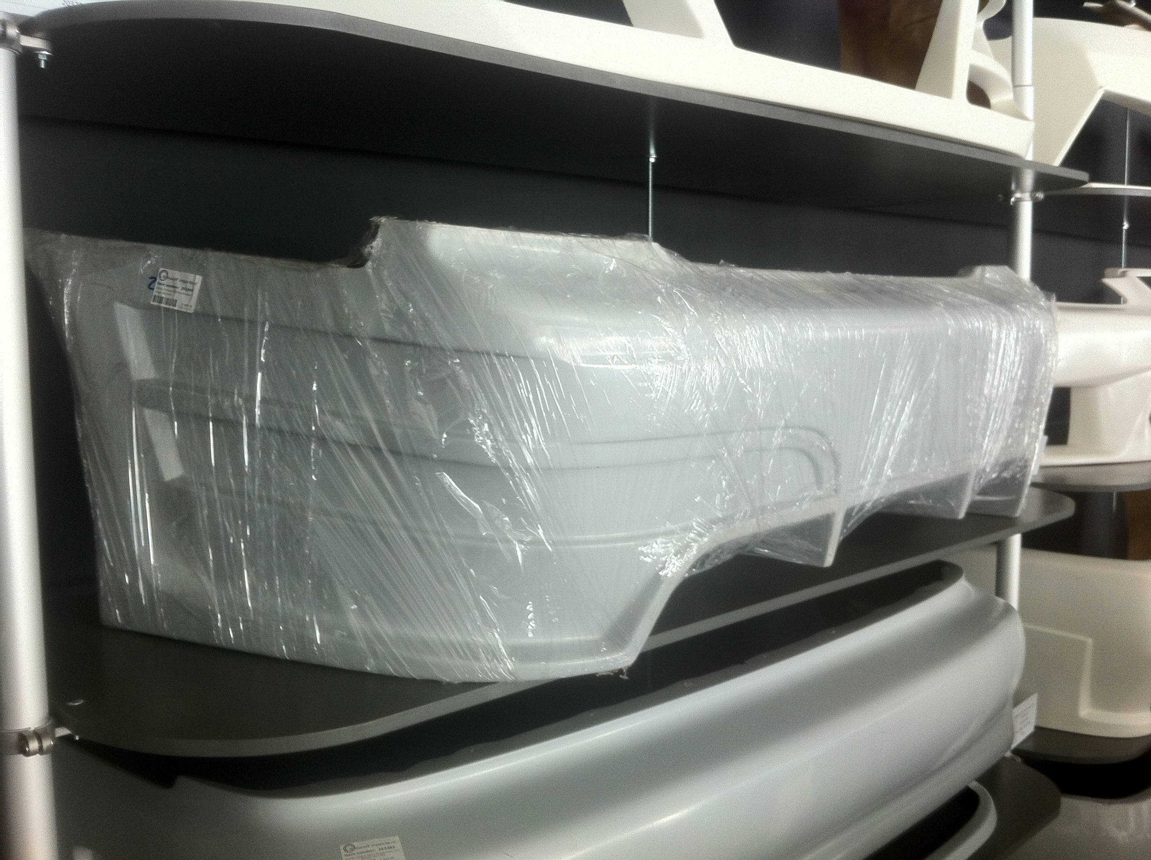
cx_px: 576
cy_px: 430
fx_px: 1162
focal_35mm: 35
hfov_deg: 52.7
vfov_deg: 40.6
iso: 80
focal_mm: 3.85
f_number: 2.8
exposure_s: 1/20
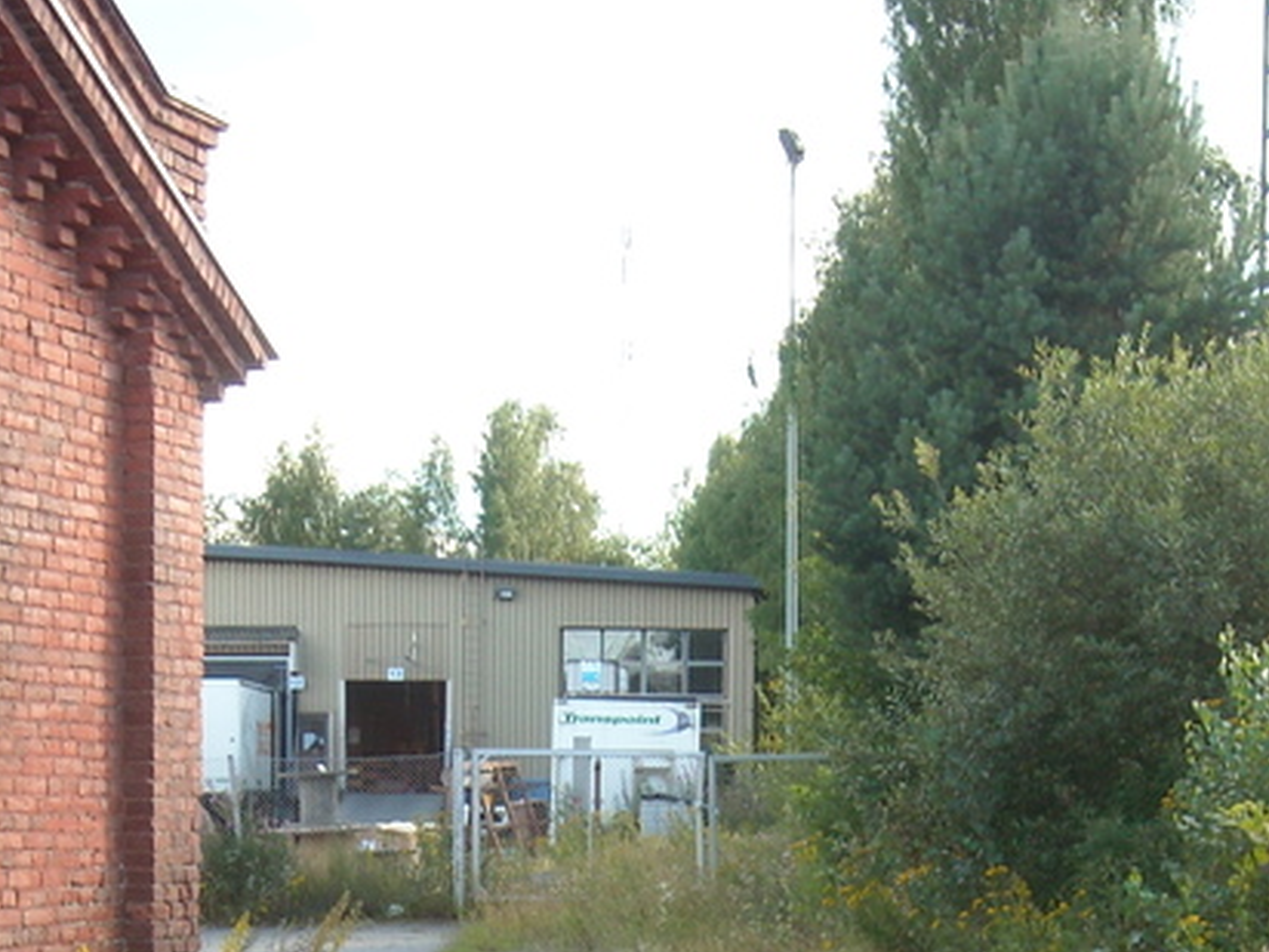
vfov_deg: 16.7
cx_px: 613
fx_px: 3116
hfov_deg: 23.0
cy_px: 1121
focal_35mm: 85
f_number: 2.8
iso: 64
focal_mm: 5.7
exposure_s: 1/141
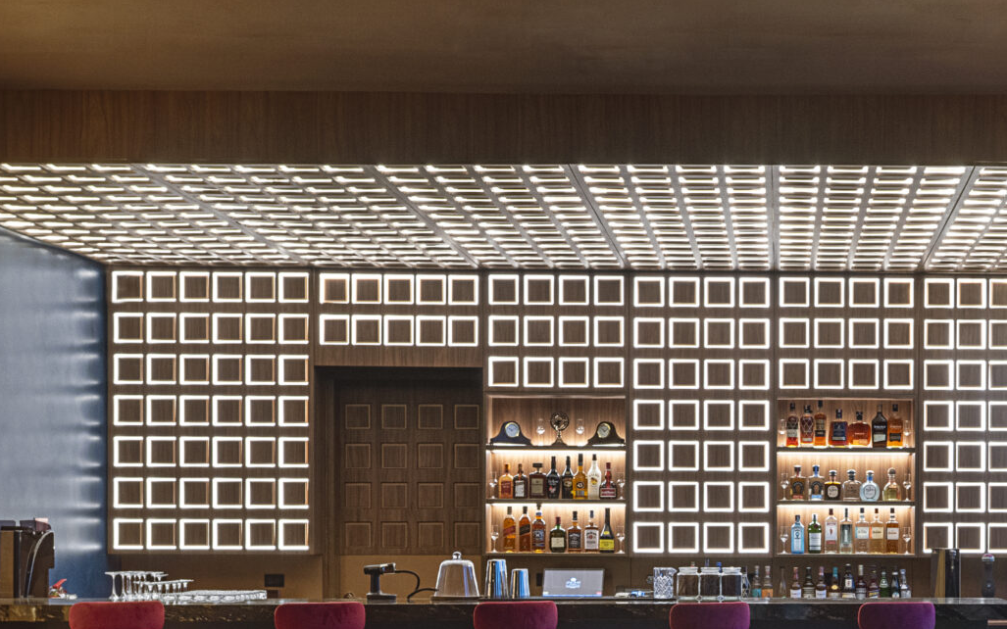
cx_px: 490
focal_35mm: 61
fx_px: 1674
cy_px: 708
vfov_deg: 20.2
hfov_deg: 33.5
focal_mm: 24
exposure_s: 6
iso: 400
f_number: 9.5
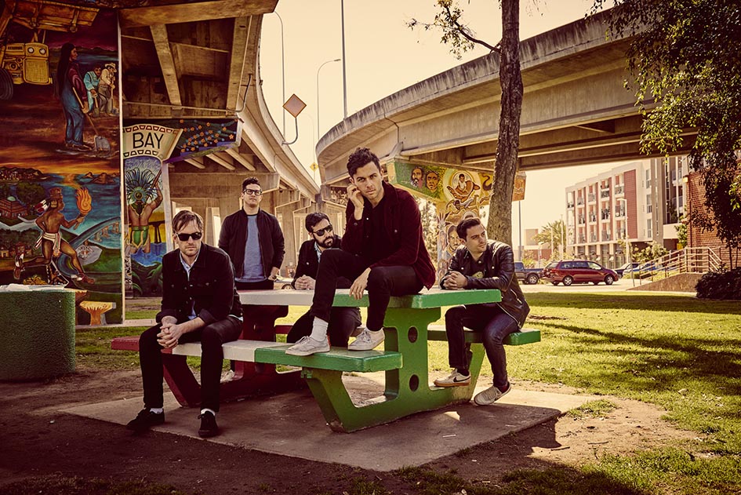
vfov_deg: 35.1
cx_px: 370
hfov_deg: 50.7
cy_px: 248
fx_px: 782
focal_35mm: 38
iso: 400
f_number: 6.3
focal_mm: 38
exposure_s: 1/200
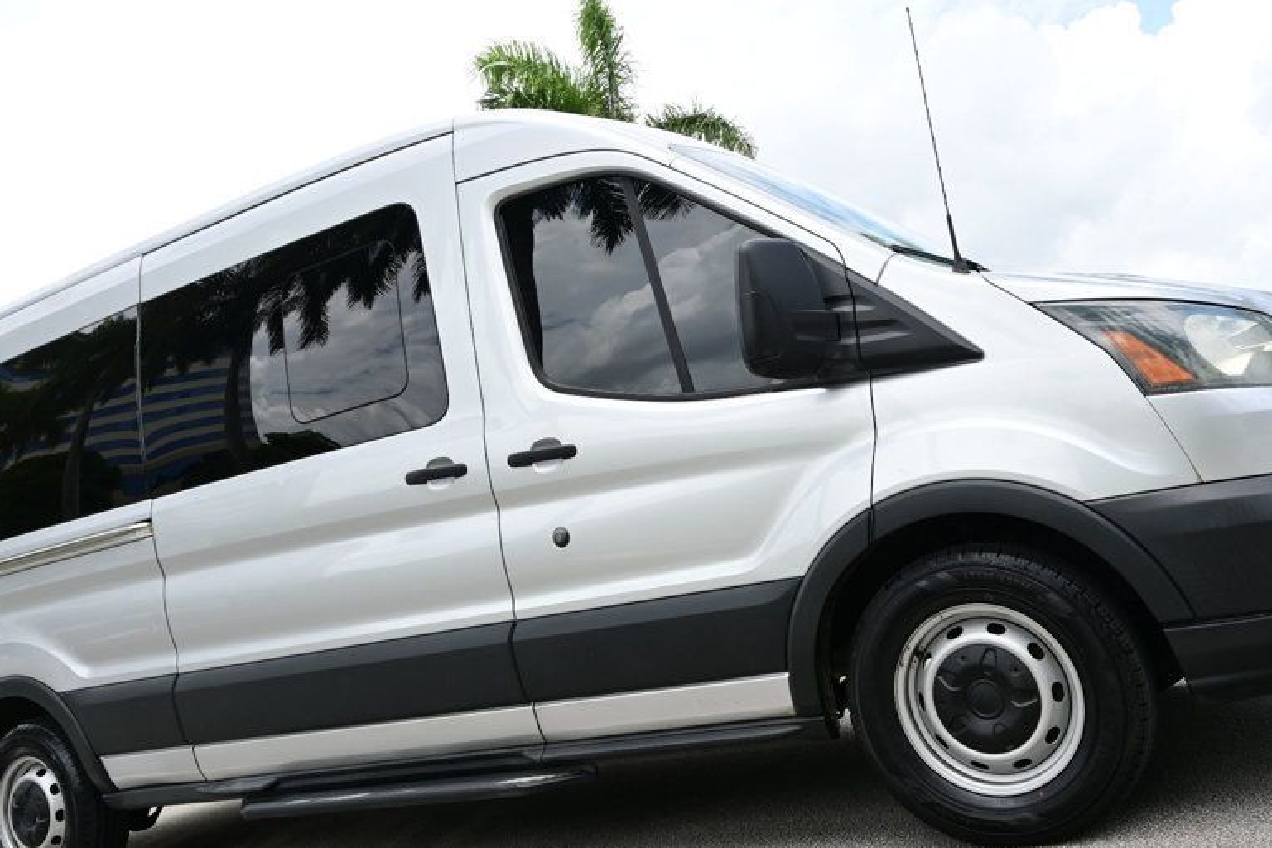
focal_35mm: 32
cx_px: 651
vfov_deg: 41.0
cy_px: 363
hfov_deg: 58.7
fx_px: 1131
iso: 100
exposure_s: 1/160
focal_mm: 16
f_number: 6.3
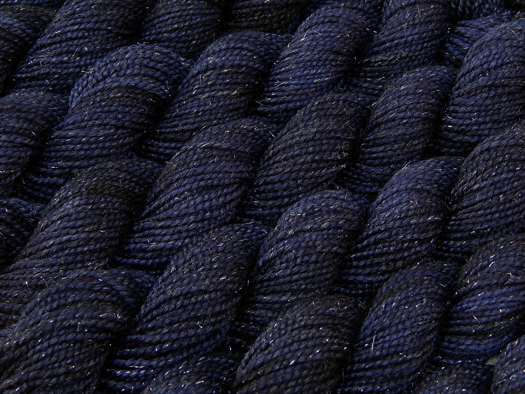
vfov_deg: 19.4
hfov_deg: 25.7
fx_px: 1153
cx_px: 262
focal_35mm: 76
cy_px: 197
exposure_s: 1/5
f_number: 4.2
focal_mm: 13.5
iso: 125
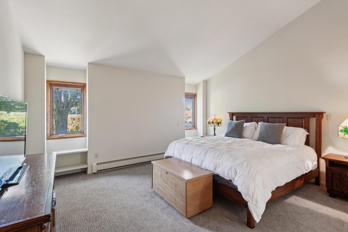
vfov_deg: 70.4
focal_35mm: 17
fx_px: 164
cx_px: 180
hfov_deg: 93.3
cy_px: 112
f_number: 11
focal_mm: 16
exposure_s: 1/2.5
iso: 320
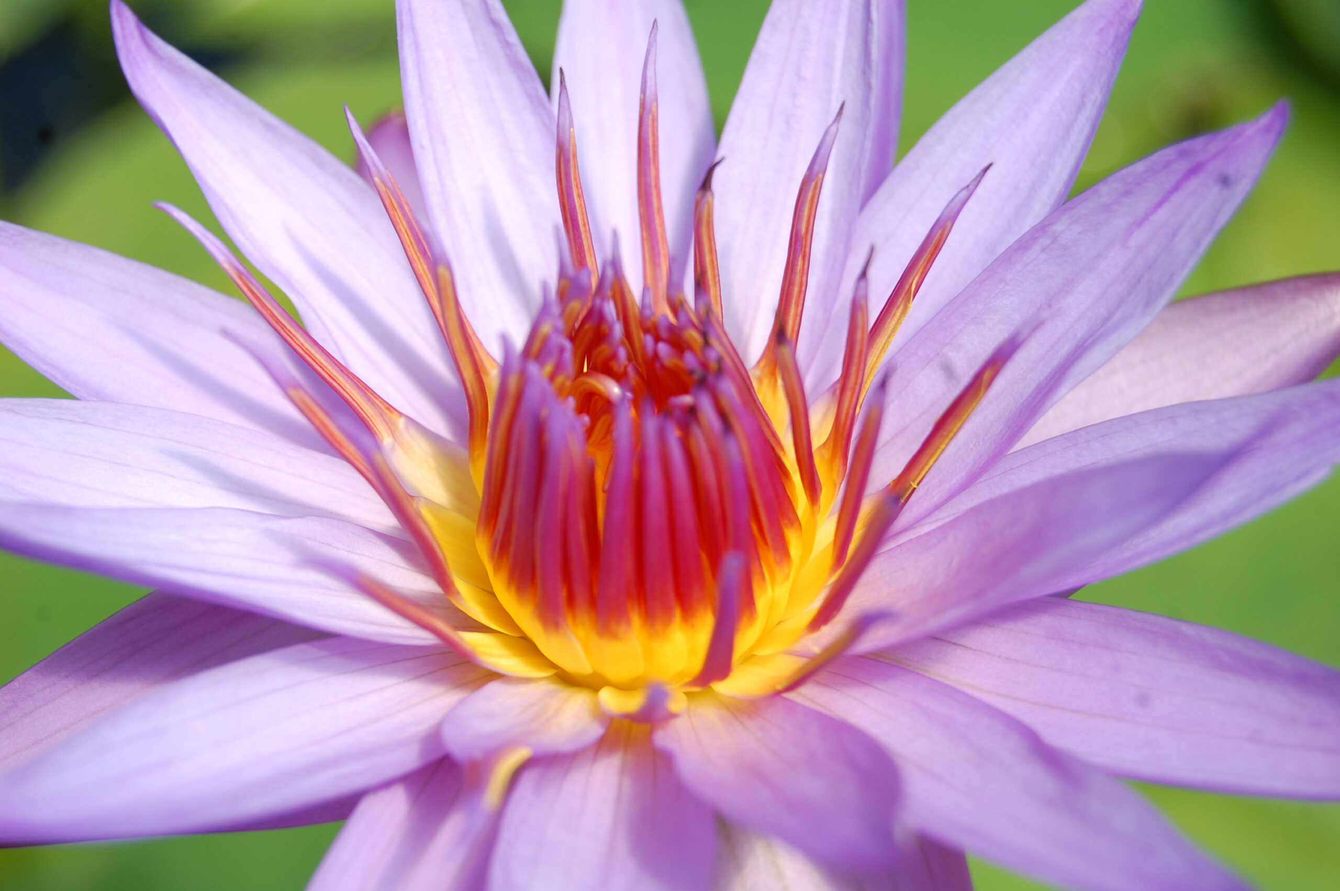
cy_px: 446
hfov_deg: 24.6
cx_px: 670
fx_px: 3068
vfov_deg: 16.5
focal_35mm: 82
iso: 200
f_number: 8
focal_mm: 55
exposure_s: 1/250
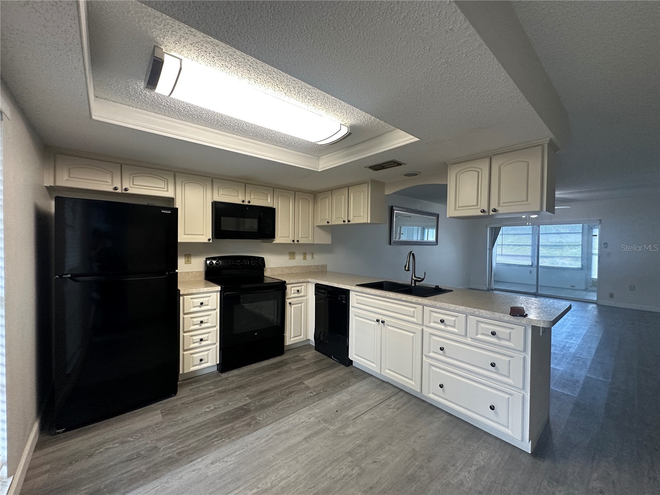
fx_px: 267
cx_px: 330
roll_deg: -0.4
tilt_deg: -0.6
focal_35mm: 14
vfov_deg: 85.7
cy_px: 248
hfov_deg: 102.1
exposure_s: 1/120
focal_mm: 2.22
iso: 250
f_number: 2.2
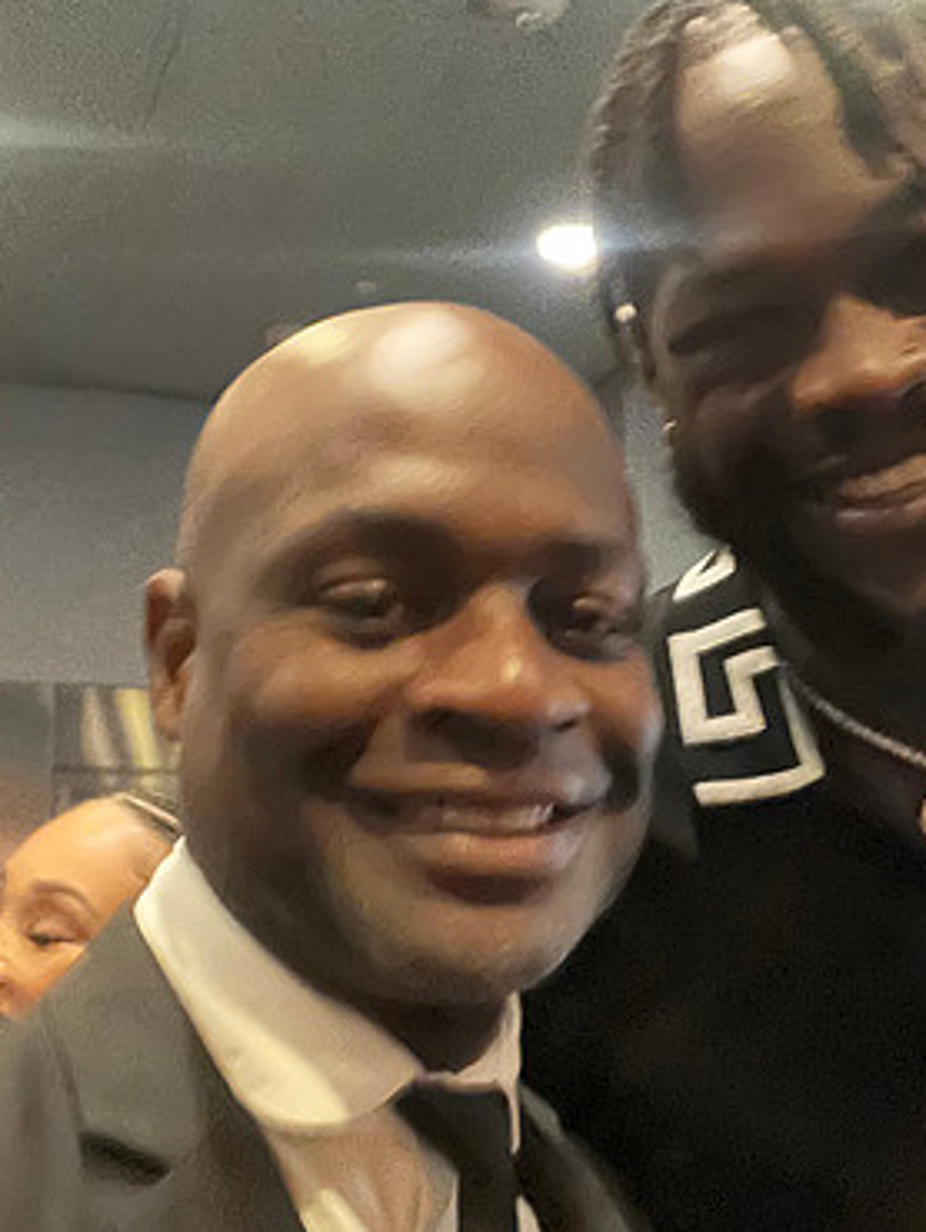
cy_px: 689
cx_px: 628
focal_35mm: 47
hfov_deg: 30.7
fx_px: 1674
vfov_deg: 40.3
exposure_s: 1/15
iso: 1600
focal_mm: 2.71
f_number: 2.2
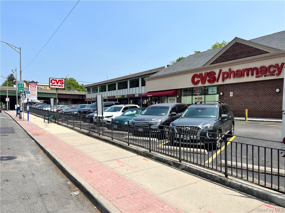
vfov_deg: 53.1
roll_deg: -0.5
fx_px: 214
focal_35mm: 26
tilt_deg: -0.5
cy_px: 106
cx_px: 142
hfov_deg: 67.3
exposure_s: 1/4831
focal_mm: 5.7
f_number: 1.5
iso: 50
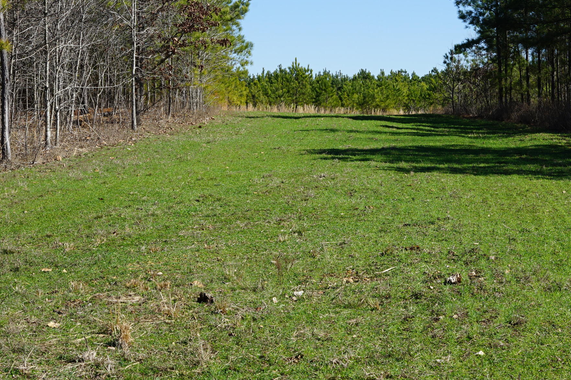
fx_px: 1347
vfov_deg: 16.0
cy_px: 136
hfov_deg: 23.9
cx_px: 304
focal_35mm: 85
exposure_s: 1/80
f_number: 13
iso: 100
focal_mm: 50
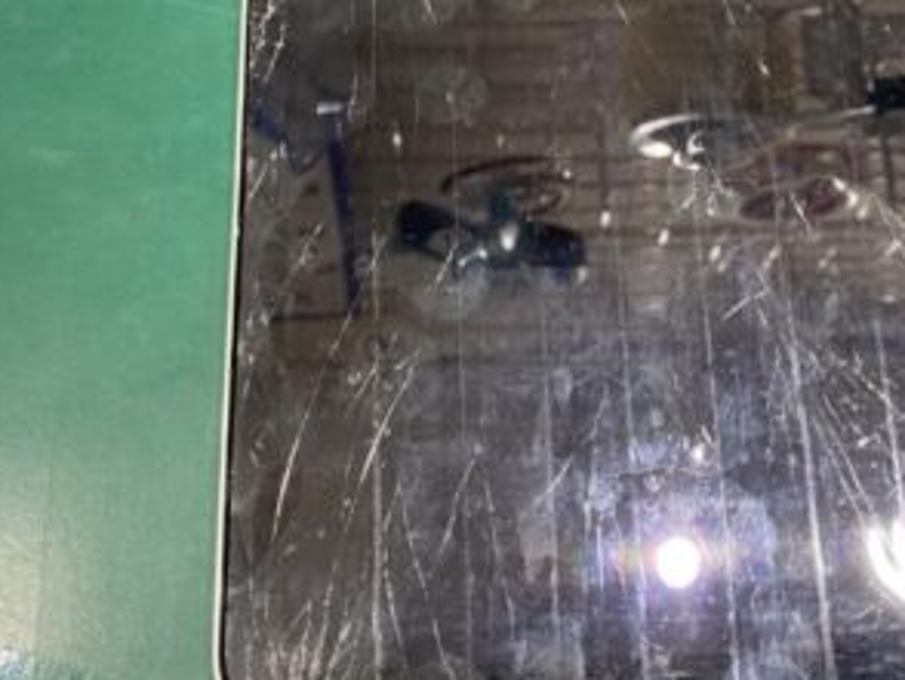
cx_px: 557
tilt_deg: -67.8
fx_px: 1387
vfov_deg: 27.0
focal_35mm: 53
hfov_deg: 36.0
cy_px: 126
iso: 64
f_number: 1.8
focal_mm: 4.25
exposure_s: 1/50
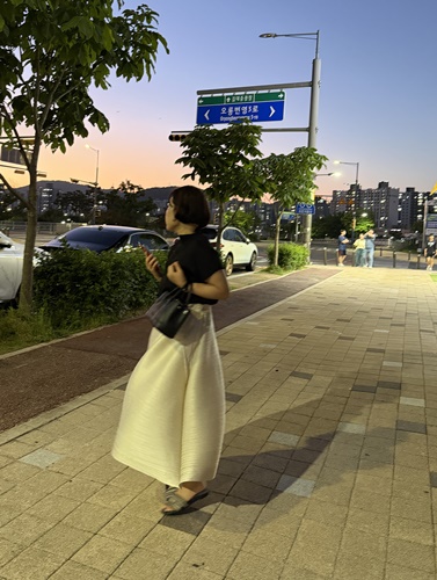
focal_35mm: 24
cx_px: 218
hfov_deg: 57.0
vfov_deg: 71.5
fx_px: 403
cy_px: 290
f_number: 1.78
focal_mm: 6.76
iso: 640
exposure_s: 1/40
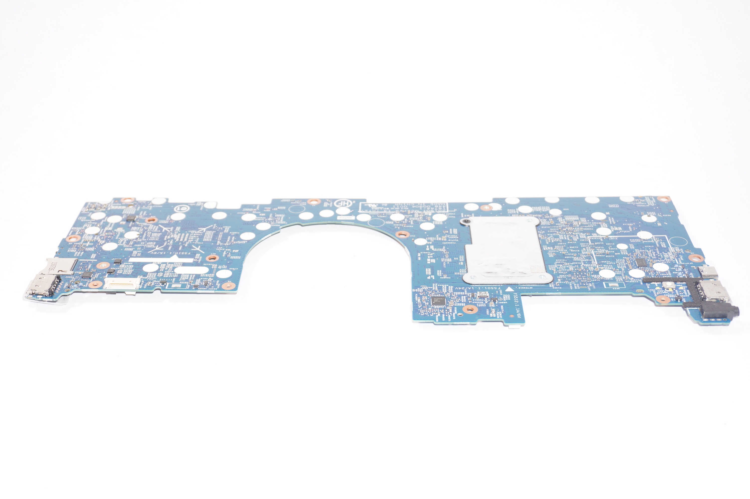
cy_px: 250
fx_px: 968
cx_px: 375
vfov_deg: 28.9
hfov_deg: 42.4
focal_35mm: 46
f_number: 5.6
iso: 200
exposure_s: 1/80
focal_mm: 31
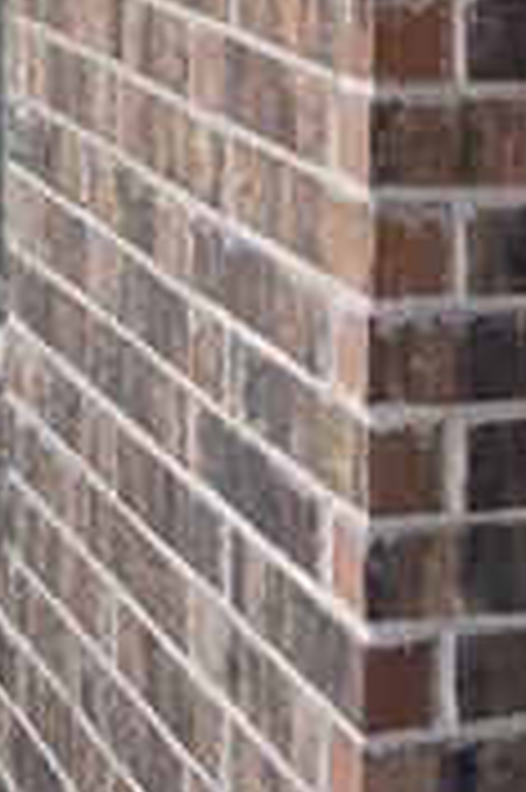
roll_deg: -1.7
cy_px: -374
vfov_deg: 17.1
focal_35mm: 109
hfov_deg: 12.4
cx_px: -27
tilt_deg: +0.9
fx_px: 2393
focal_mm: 6.76
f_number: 1.78
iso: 100
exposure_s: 1/955
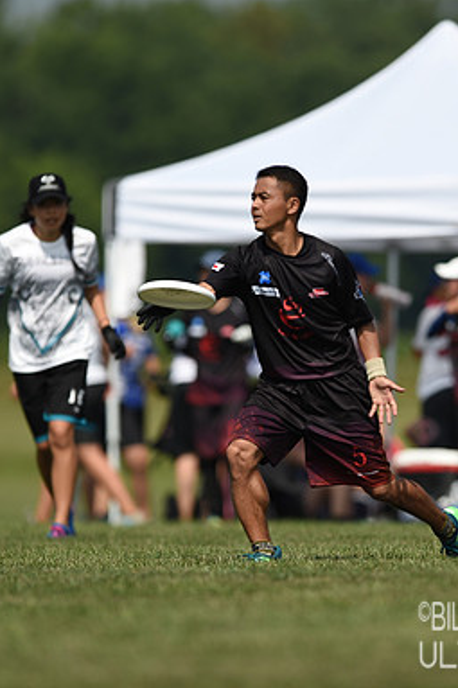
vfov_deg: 3.4
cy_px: 344
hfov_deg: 2.3
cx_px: 304
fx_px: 11555
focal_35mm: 605
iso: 100
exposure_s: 1/2500
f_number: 4
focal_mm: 400
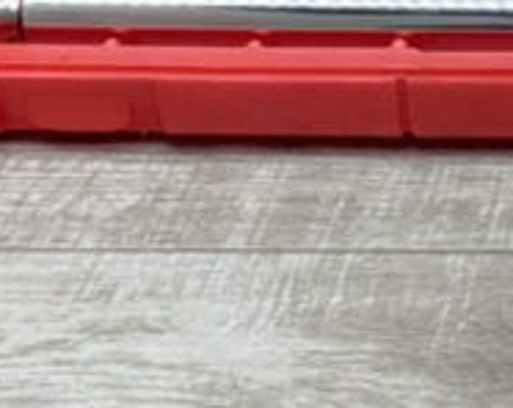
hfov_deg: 13.5
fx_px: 2121
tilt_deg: -28.7
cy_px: 80
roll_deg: +1.6
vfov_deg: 11.0
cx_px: 579
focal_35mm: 140
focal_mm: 4.2
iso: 125
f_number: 1.6
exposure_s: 1/121
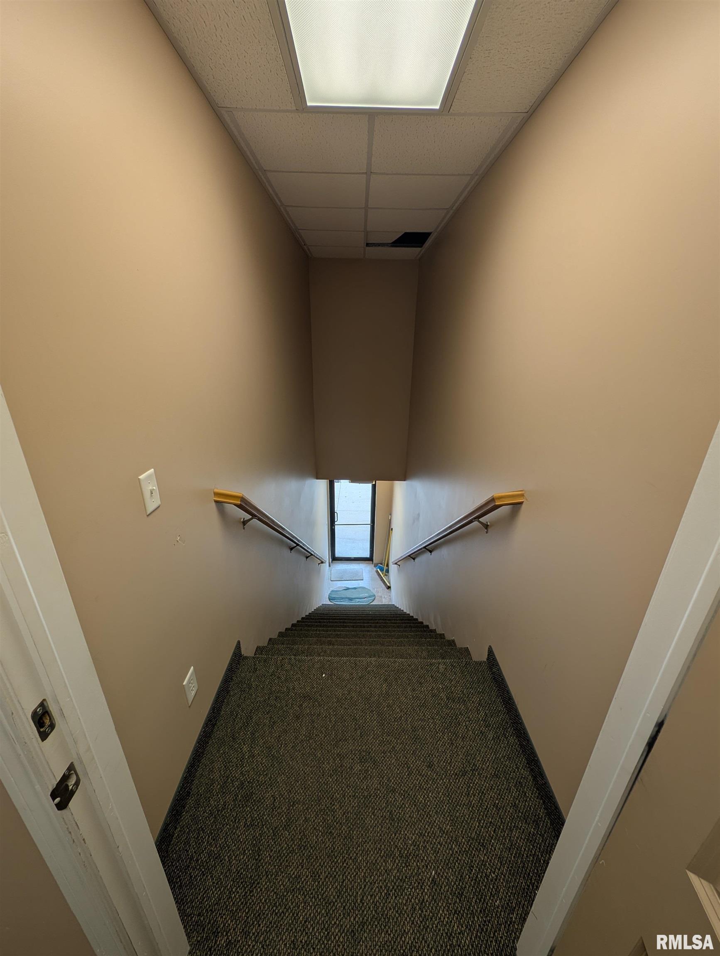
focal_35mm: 12
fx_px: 332
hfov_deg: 94.6
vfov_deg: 110.5
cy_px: 478
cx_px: 360
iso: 40
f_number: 1.95
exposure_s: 1/247
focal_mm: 2.23
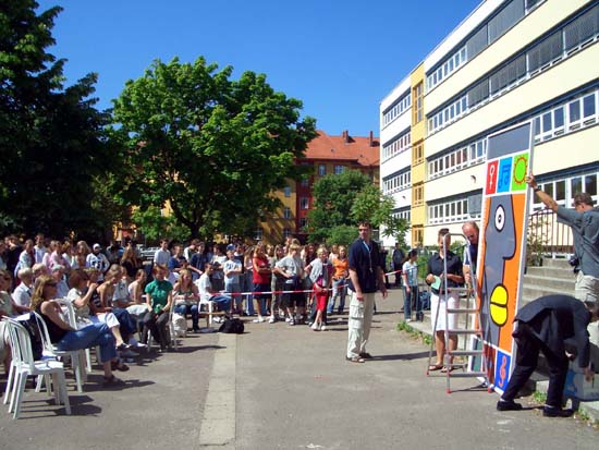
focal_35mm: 35
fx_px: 606
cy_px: 225
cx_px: 300
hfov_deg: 52.6
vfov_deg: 40.7
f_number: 4.3
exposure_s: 1/640
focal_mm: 5.8
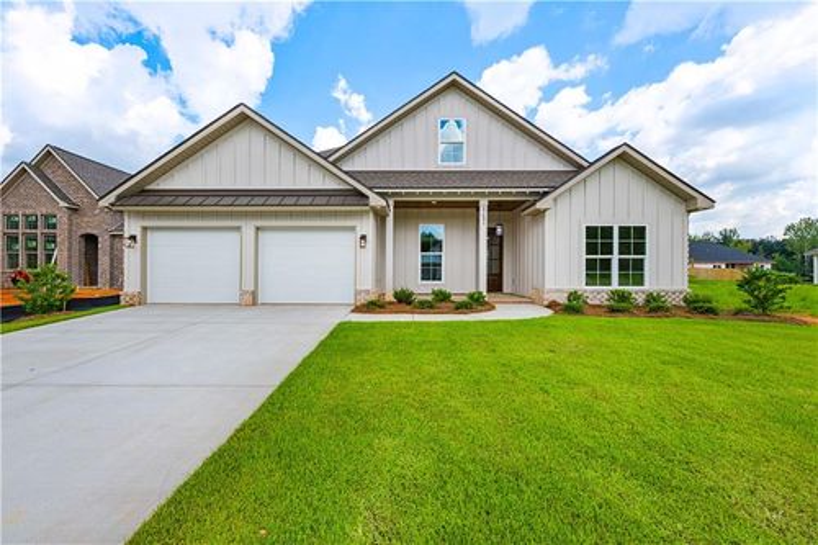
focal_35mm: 15
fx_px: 341
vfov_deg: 77.3
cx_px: 409
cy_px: 272
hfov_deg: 100.4
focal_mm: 15
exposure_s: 1/125
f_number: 11
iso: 400
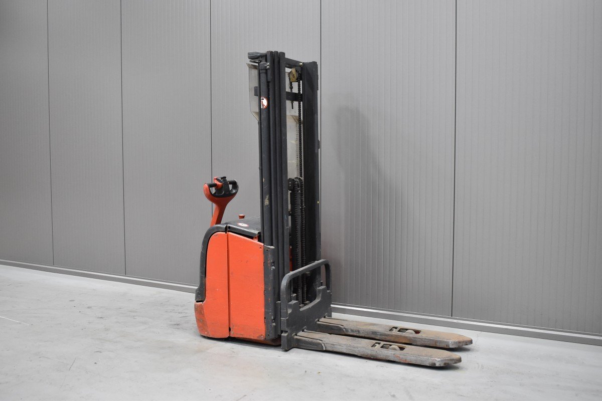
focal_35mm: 34
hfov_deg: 55.1
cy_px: 200
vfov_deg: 38.4
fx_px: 577
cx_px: 301
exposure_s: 1/50
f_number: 5
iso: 1600
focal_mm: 23
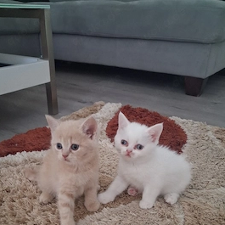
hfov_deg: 46.0
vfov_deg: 44.5
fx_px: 265
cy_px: 168
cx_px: 115
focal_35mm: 36
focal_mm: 4
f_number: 1.8
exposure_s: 1/30
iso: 500
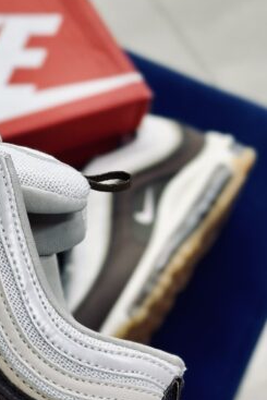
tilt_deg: -56.4
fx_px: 1411
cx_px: -112
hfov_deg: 10.5
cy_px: 249
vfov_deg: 16.1
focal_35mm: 127
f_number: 1.78
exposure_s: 1/109
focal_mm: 6.86
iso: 64
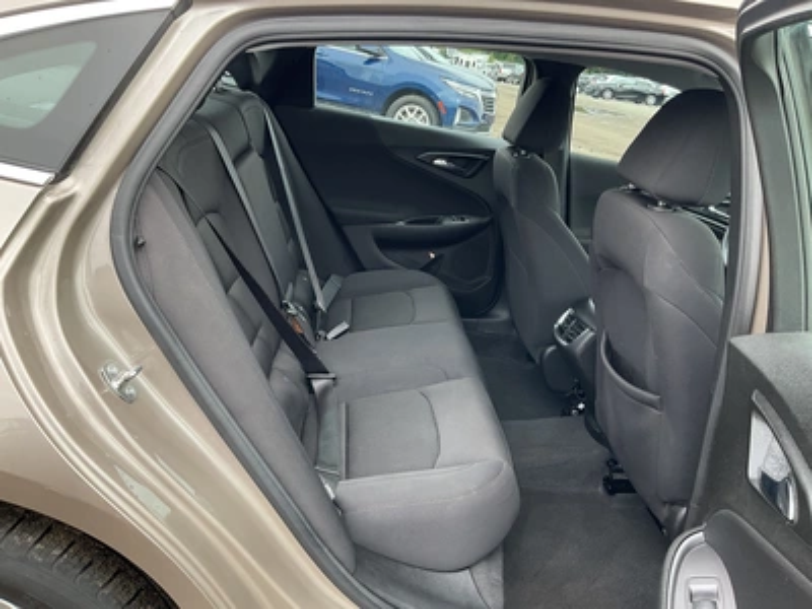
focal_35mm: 29
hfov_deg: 61.7
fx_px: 680
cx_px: 406
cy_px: 304
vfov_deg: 48.2
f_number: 1.8
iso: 25
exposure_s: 1/136
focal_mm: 3
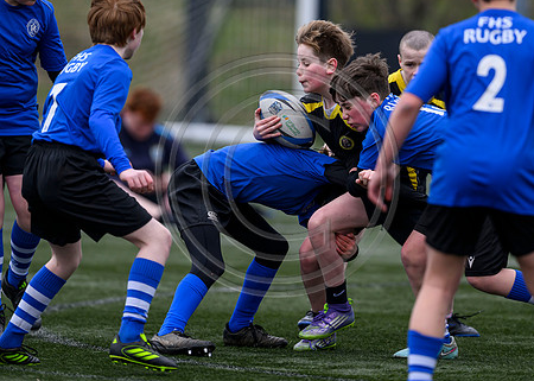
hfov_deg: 3.5
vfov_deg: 2.5
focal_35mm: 579
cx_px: 329
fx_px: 8777
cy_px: 157
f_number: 3.5
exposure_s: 1/2000
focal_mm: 400
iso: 500
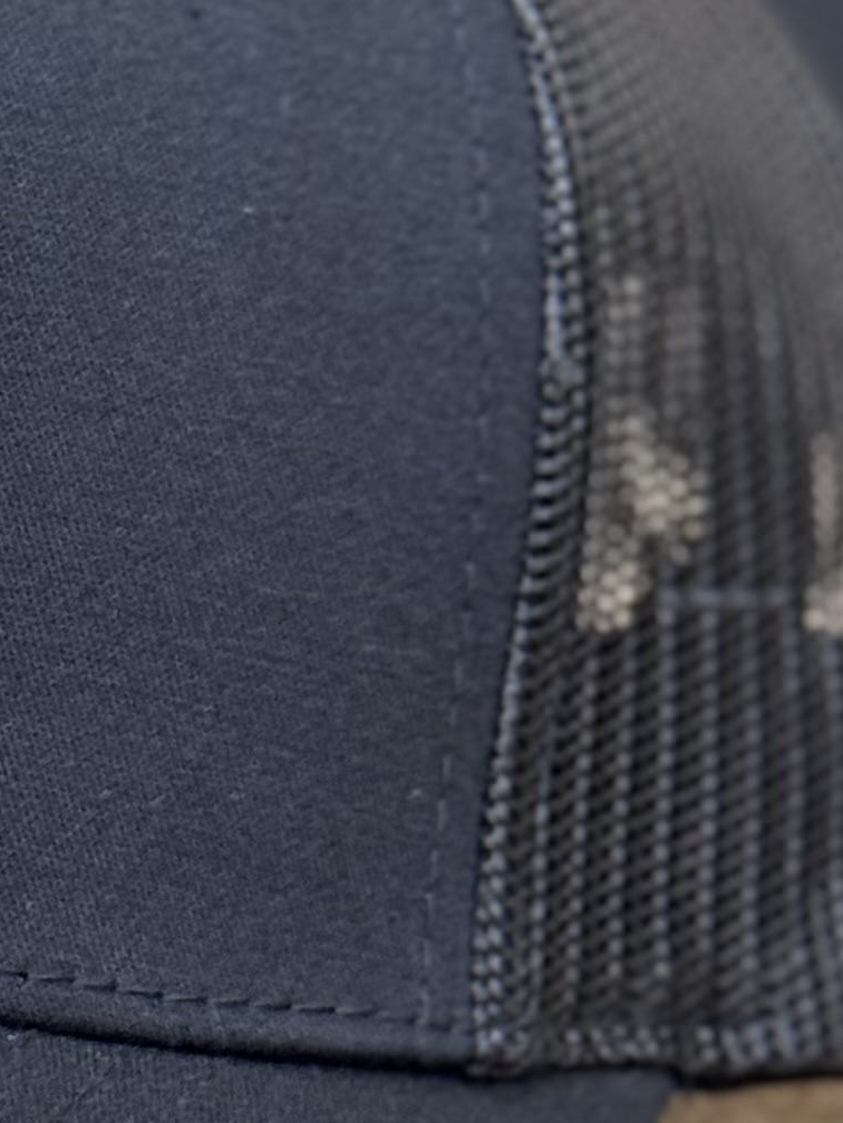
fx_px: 6234
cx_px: -386
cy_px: 499
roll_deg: +0.4
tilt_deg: -13.8
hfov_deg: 7.6
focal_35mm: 192
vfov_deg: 10.3
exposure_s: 1/60
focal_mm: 6.76
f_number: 1.78
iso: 250
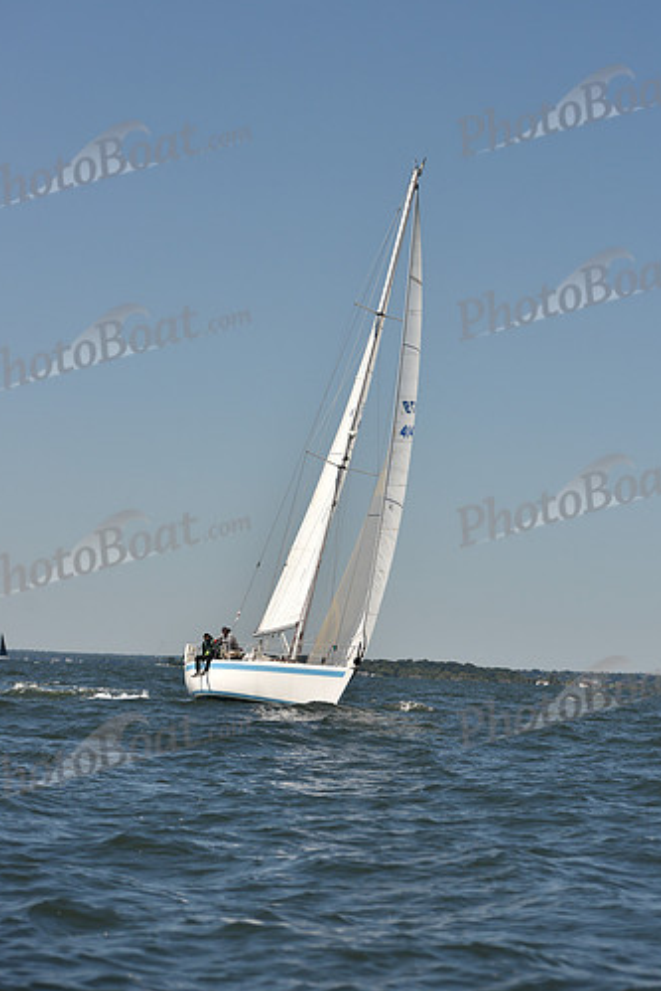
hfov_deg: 12.8
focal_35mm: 107
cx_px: 354
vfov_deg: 19.1
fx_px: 2945
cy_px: 421
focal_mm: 92
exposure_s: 1/1250
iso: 250
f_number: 4.5
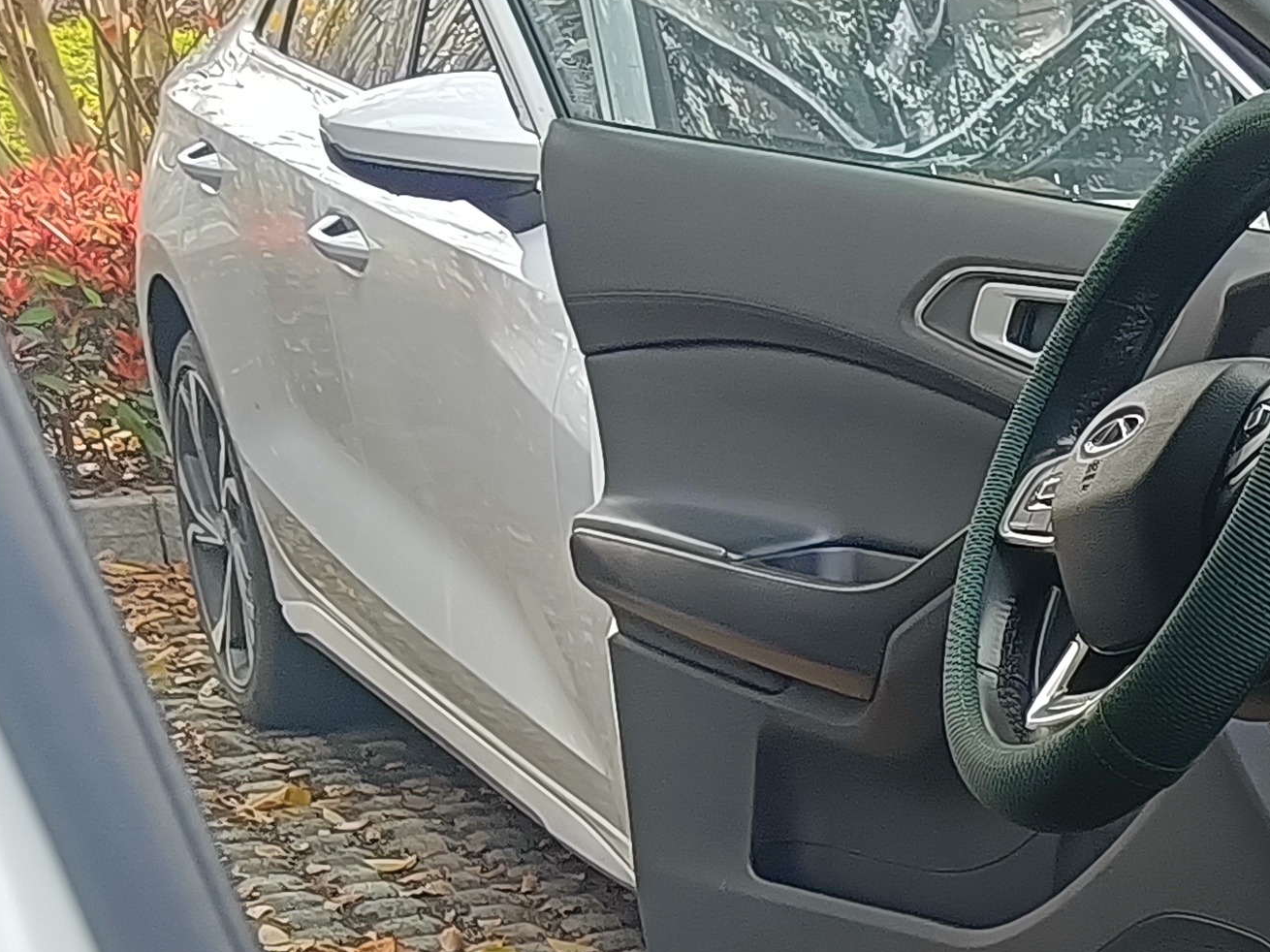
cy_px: 1329
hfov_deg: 17.5
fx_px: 3485
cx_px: 2161
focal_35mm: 95
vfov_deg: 14.7
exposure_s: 1/100
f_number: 1.9
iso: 104
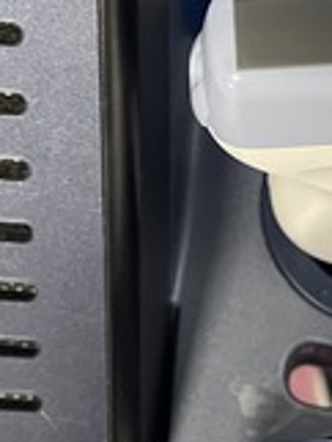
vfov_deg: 22.6
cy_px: 294
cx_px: 324
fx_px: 1098
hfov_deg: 16.9
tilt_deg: -67.5
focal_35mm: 86
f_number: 1.6
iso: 400
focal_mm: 4.2
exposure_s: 1/33
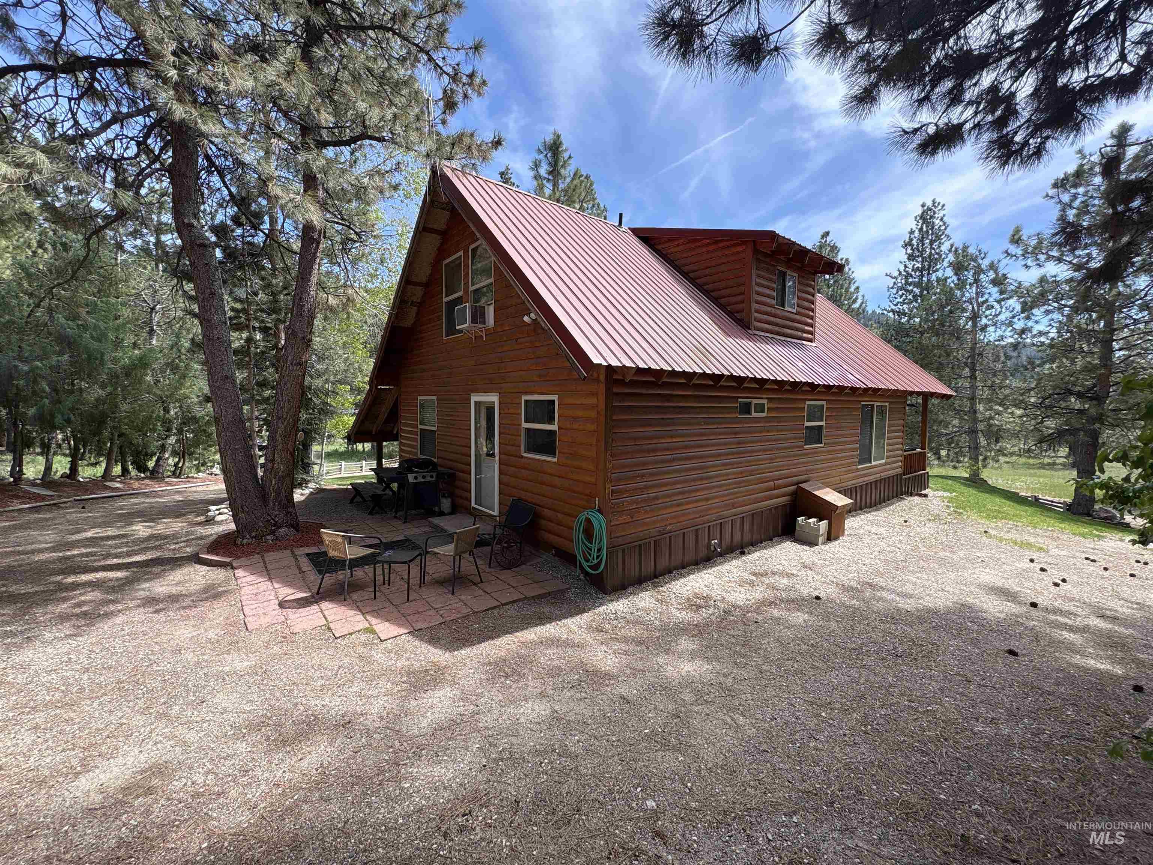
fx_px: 466
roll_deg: -0.9
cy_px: 432
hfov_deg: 102.1
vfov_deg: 85.7
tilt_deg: -3.9
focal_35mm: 14
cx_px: 576
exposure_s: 1/343
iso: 50
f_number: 2.2
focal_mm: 2.22
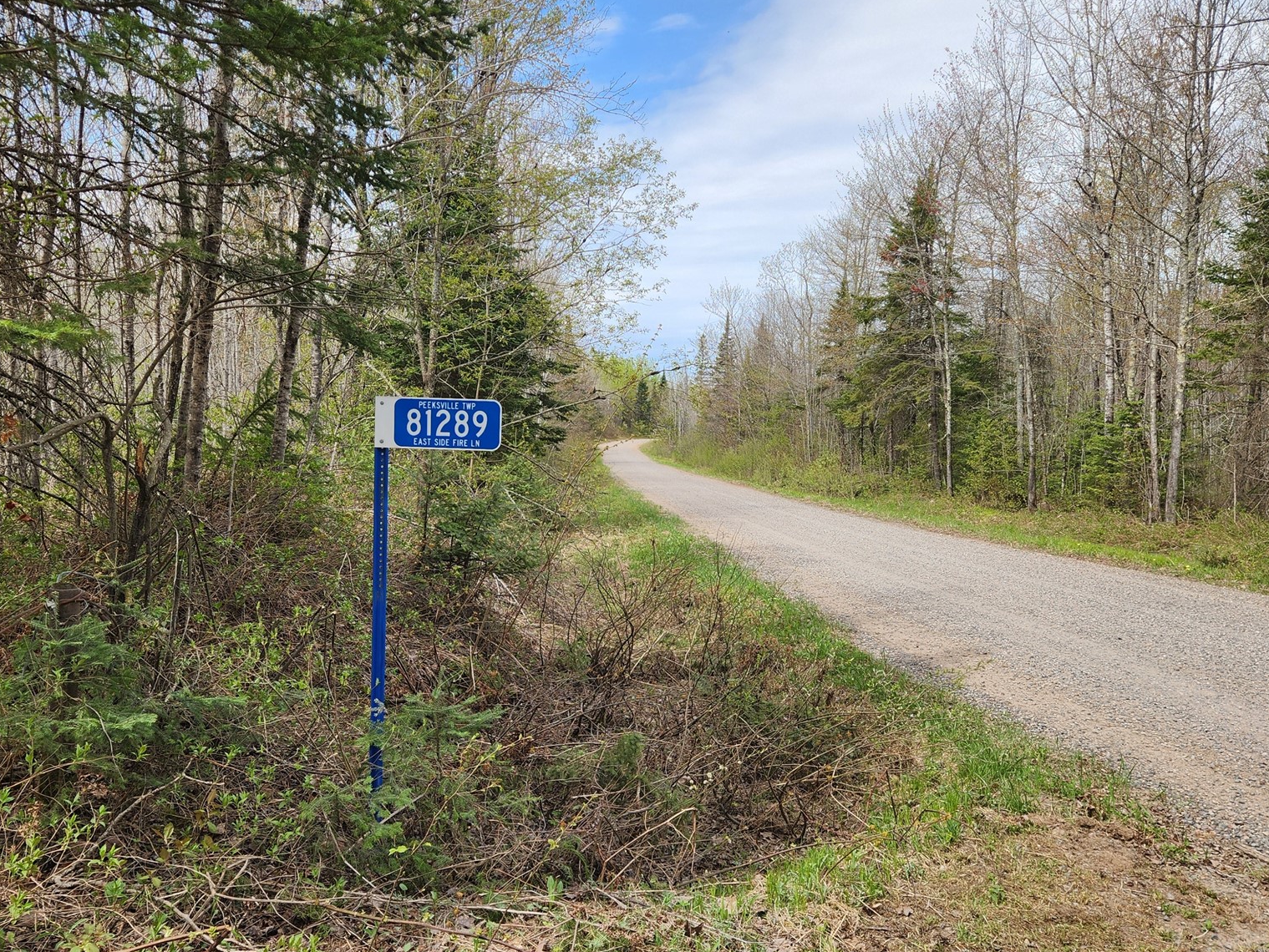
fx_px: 1137
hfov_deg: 58.3
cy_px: 531
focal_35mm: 31
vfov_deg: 45.4
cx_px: 583
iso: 20
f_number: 1.8
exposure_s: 1/917
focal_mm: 5.4
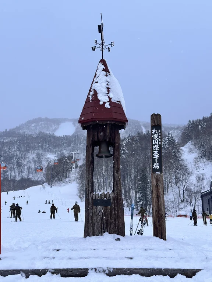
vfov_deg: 39.7
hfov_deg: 30.3
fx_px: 392
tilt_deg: +12.2
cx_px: 106
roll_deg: +1.6
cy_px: 141
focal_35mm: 48
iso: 64
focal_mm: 6.86
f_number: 1.78
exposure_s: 1/773
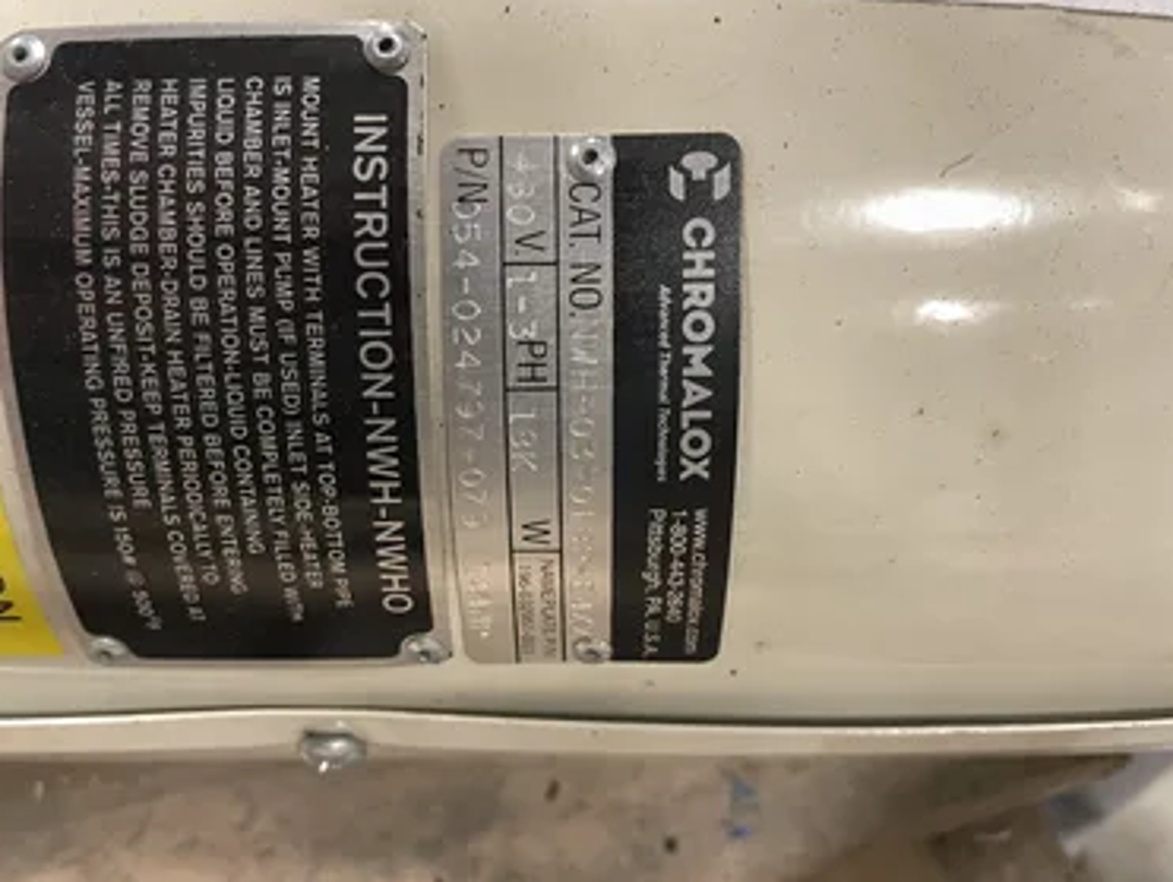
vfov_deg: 49.8
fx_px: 950
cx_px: 556
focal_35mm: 28
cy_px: 433
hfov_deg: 63.4
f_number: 1.6
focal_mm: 4.2
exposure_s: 1/30
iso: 800
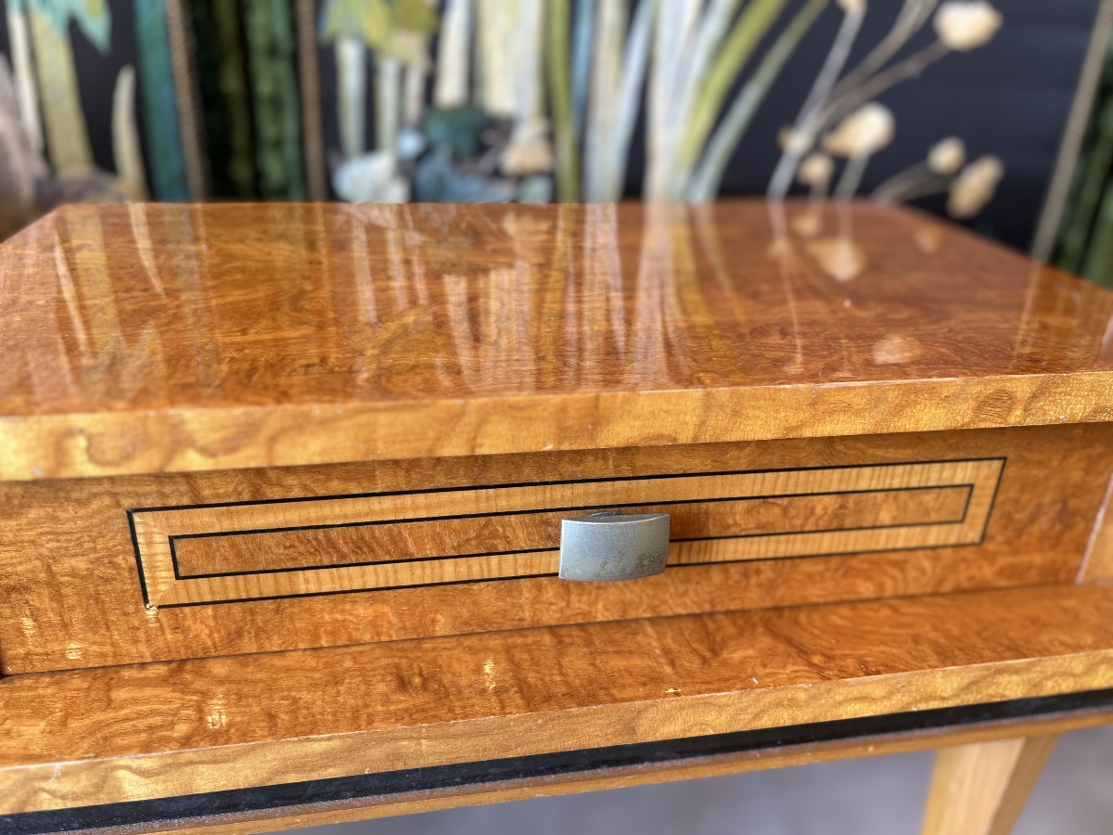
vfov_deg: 53.1
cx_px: 556
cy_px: 418
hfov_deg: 67.3
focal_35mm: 26
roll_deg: -2.4
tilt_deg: -25.5
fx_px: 836
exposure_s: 1/50
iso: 80
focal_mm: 5.7
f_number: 1.5
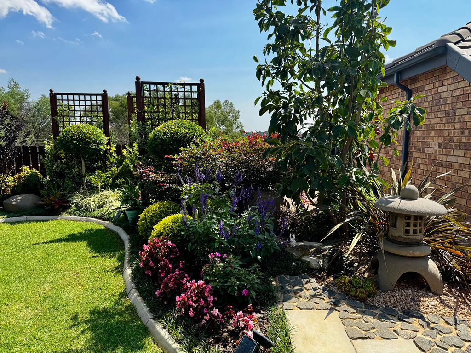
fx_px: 327
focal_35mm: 24
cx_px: 236
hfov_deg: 71.6
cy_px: 176
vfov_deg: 56.8
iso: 80
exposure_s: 1/2506
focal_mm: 6.76
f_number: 1.78
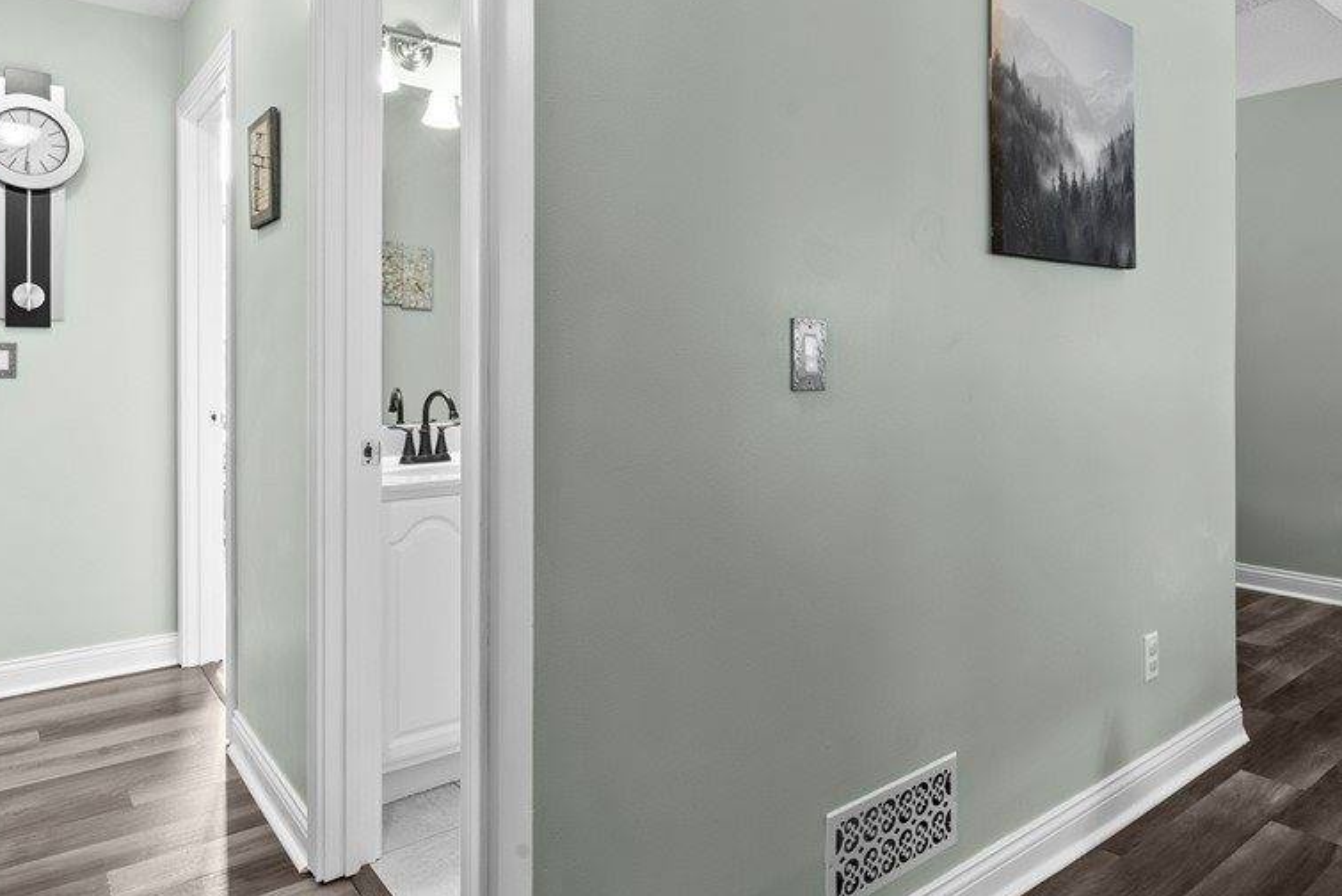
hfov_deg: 76.1
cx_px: 659
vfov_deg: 54.9
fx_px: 858
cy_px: 377
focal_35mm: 23
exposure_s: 1/1.25
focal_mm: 16
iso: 500
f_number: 11
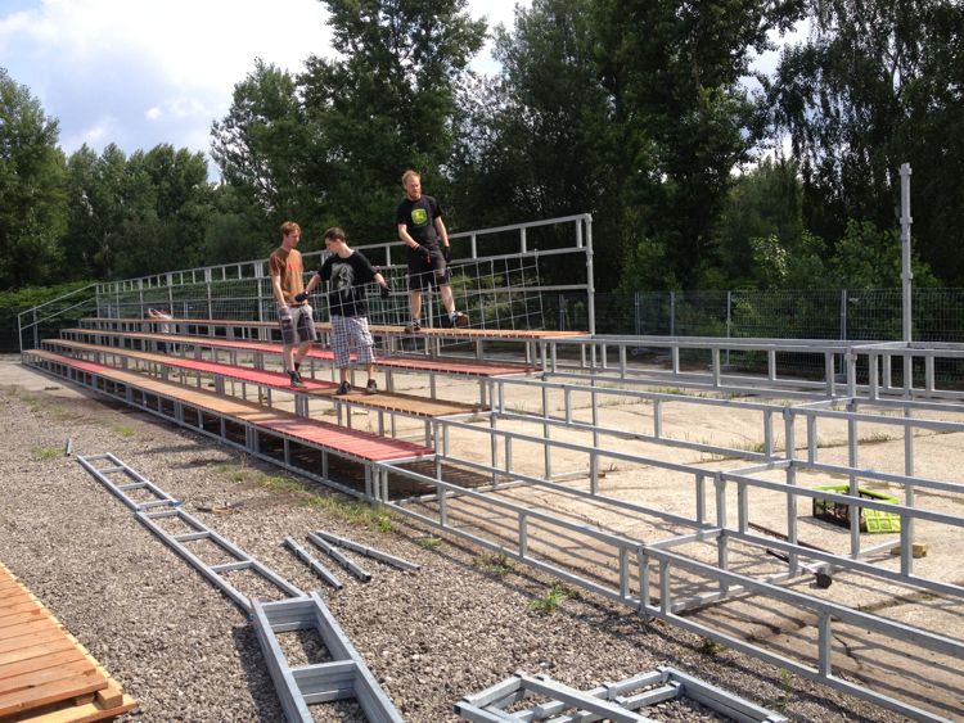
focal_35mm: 35
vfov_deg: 40.7
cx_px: 482
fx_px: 975
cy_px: 362
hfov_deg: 52.6
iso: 50
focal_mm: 4.28
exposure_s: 1/1151
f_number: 2.4
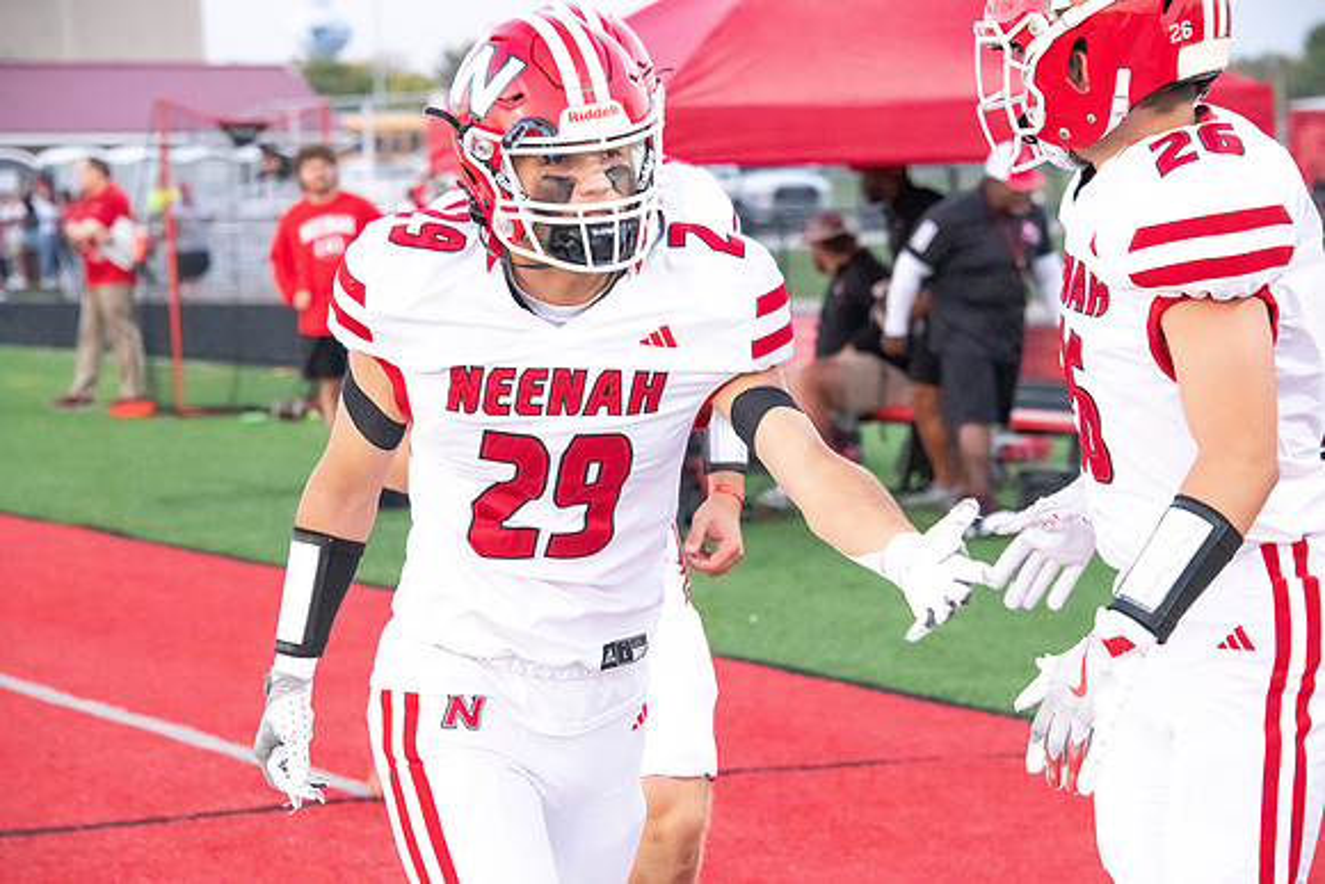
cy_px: 442
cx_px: 662
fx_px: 5338
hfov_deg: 14.2
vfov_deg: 9.5
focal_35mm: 145
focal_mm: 145
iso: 10000
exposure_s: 1/500
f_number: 7.1
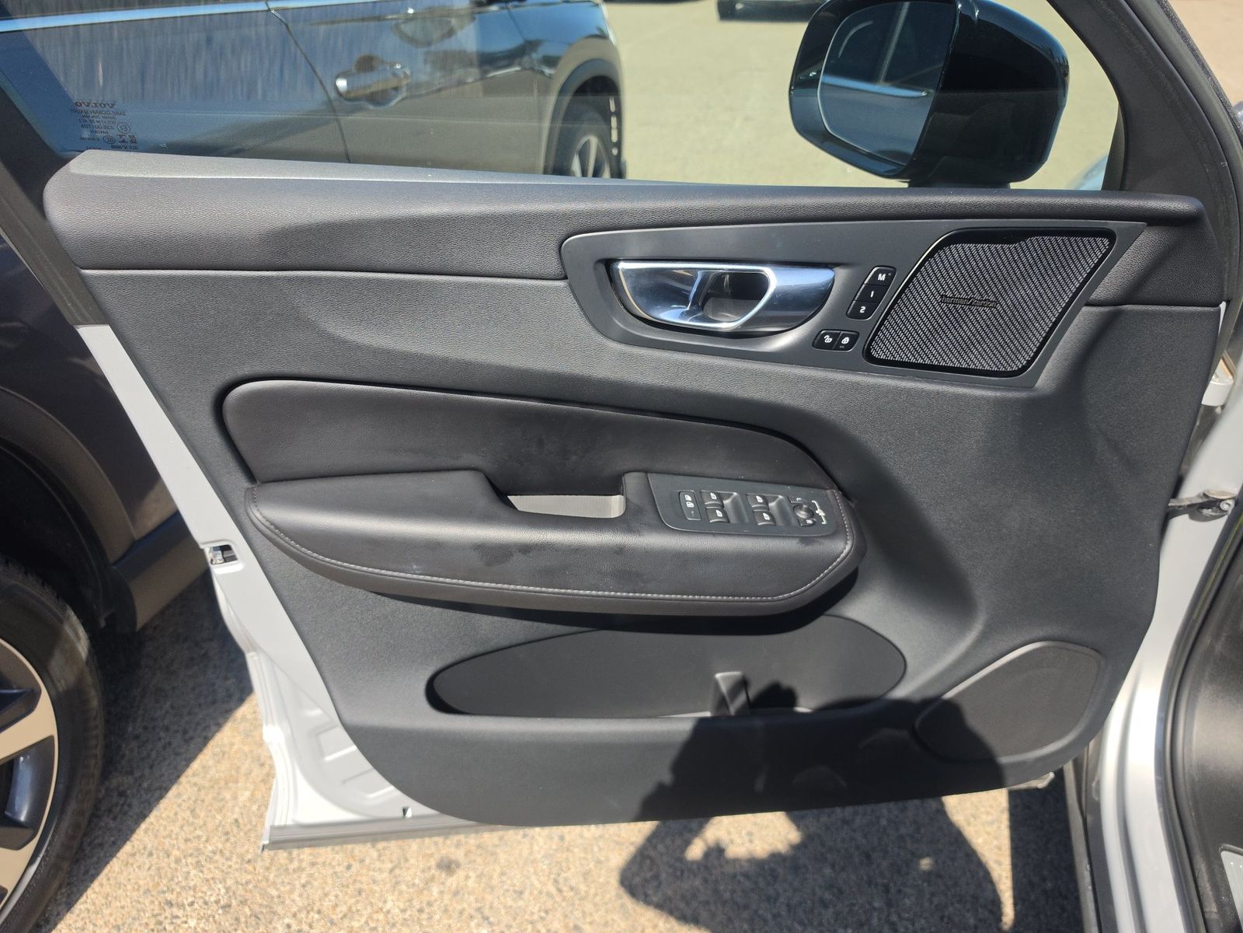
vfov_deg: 58.9
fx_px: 826
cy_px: 466
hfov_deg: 73.9
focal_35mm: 23
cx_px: 622
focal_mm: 6.5
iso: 63
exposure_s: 1/2180
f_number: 1.4
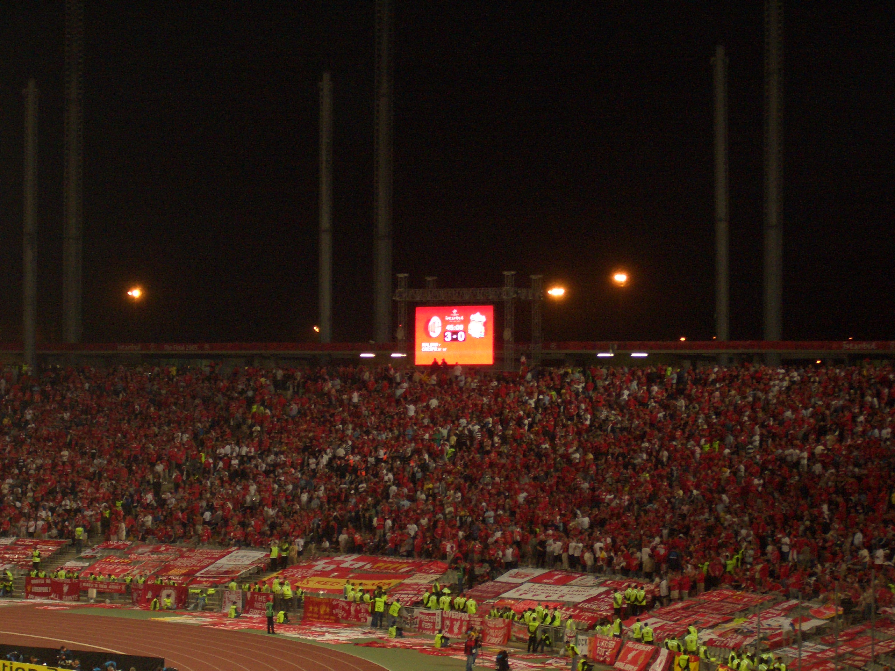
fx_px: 2715
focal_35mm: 105
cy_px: 336
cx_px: 448
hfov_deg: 18.7
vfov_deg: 14.1
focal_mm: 17.4
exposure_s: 1/60
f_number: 4.8
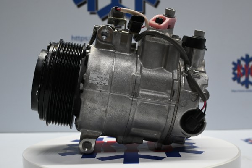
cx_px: 126
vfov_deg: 28.5
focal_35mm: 47
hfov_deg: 41.7
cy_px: 84
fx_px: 331
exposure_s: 1/50
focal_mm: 31.5
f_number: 5
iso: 500
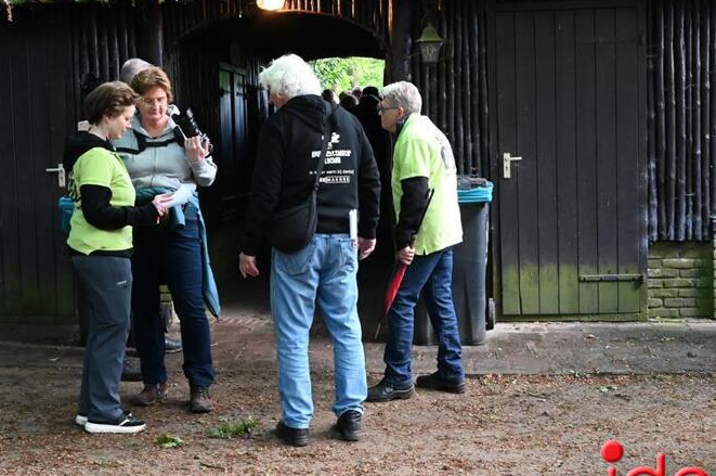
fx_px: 1073
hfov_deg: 36.9
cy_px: 204
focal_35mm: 54
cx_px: 323
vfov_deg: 25.0
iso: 12800
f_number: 6.3
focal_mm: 36
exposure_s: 1/125
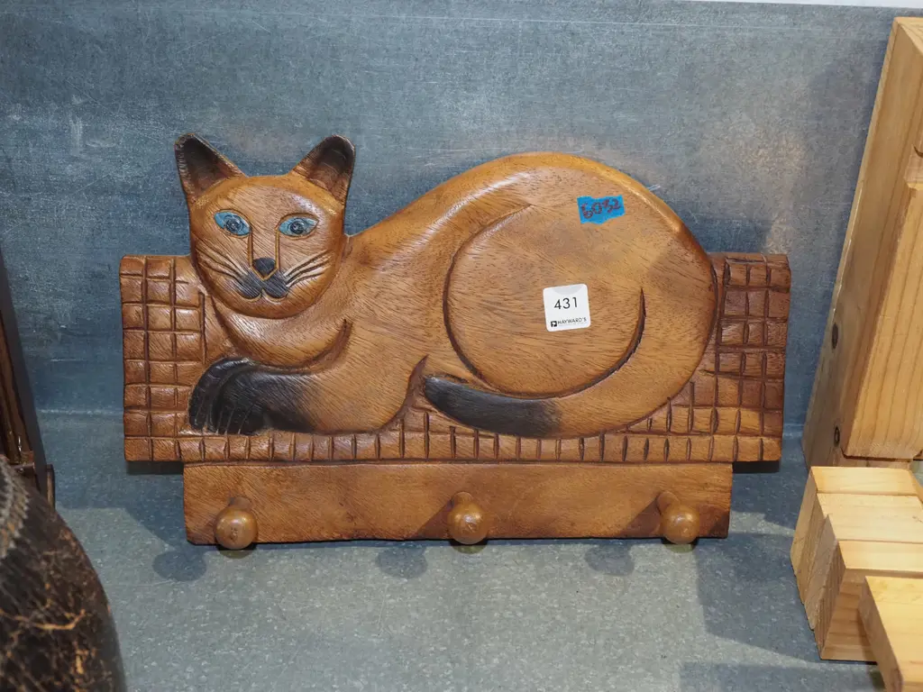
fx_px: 1227
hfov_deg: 41.2
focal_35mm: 46
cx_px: 462
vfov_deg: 31.5
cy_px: 346
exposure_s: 1/60
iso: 2000
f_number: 5.6
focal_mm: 23
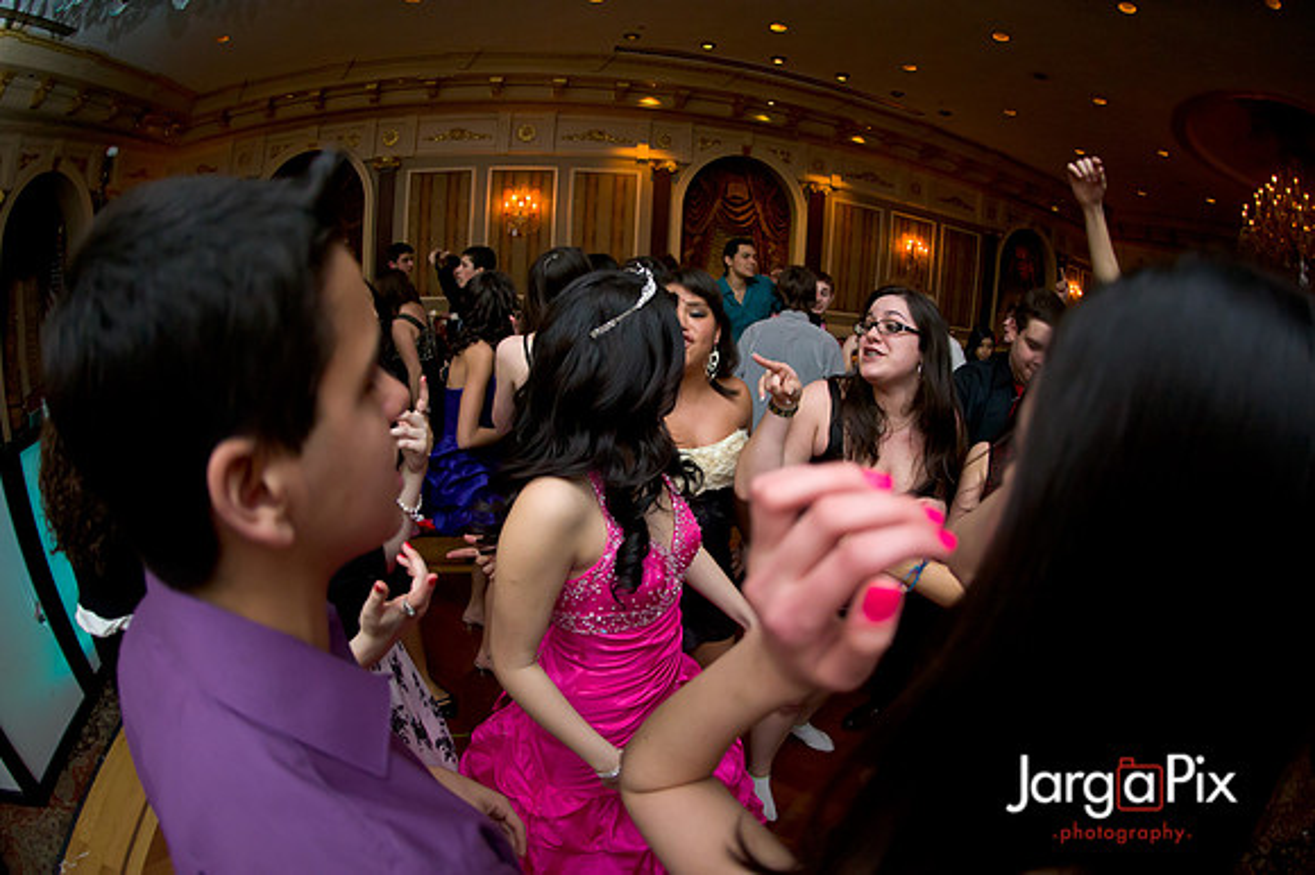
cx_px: 658
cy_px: 438
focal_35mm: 16
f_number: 3.2
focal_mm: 16
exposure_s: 1/125
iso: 3200
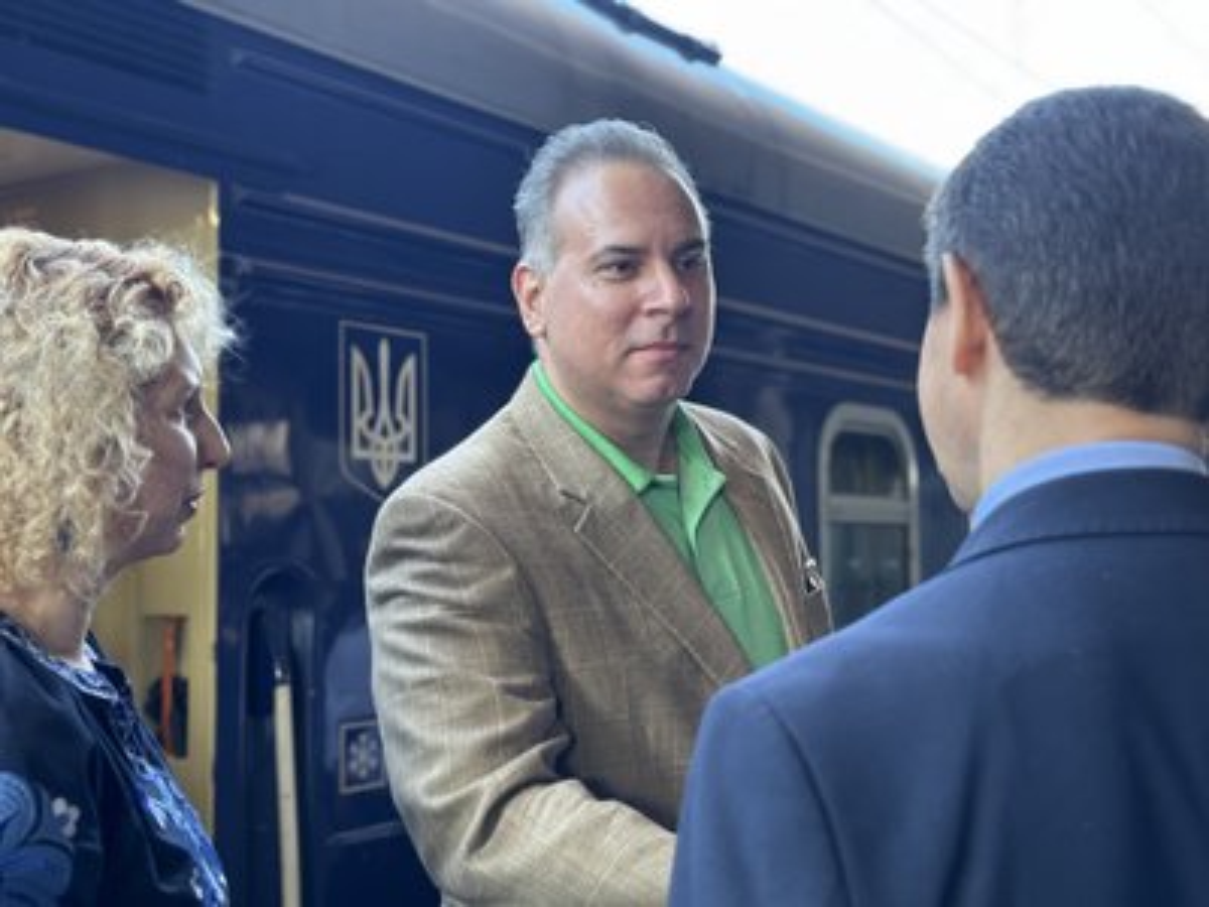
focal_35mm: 48
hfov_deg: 39.7
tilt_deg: +5.0
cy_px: 454
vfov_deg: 30.3
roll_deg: +1.4
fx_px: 1676
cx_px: 604
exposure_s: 1/78
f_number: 1.78
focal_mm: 6.76
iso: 100
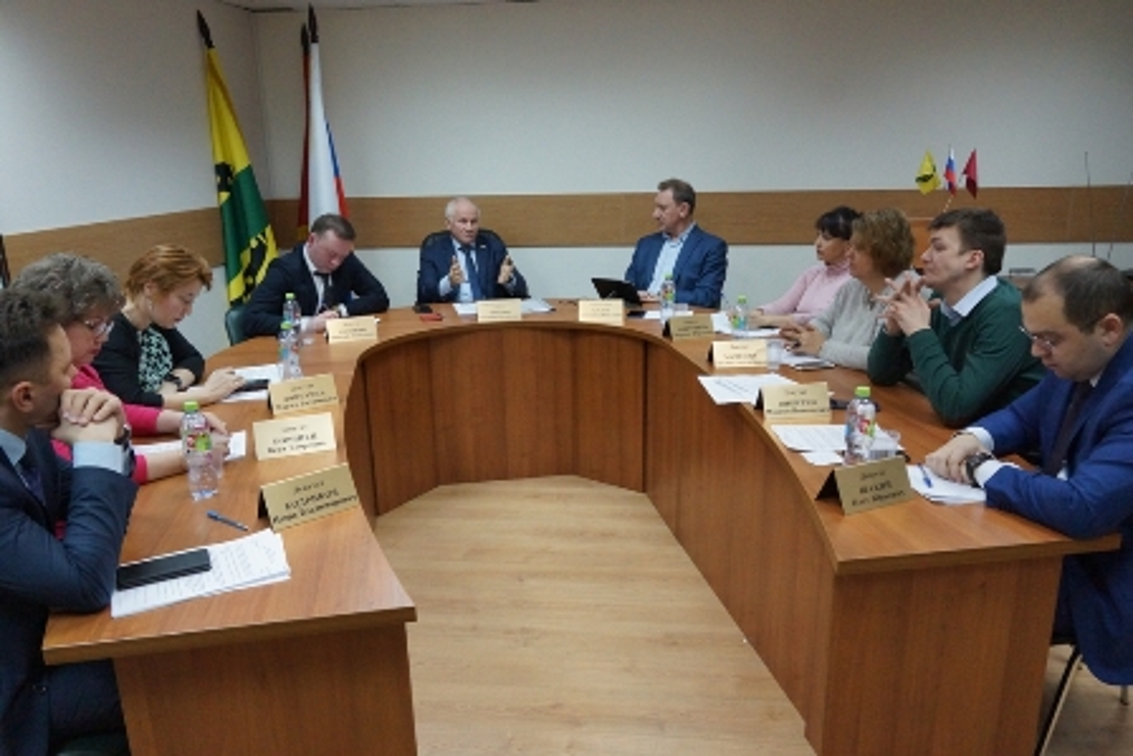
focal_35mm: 27
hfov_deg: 67.4
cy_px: 378
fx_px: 850
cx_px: 566
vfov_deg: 48.0
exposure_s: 1/125
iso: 2000
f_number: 5.6
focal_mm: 18
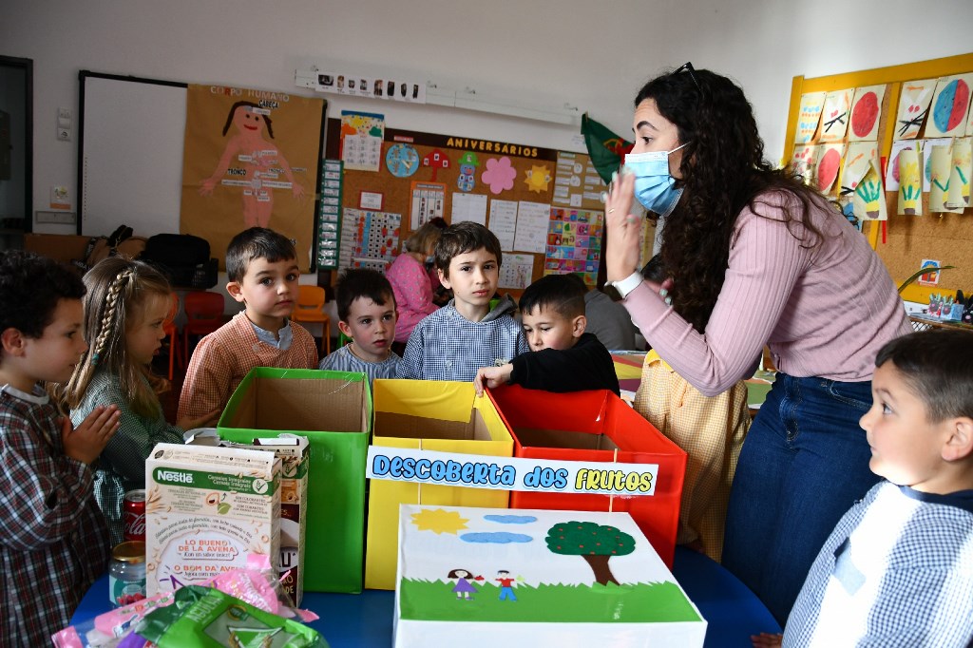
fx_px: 729
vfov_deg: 47.9
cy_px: 324
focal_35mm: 27
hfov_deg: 67.4
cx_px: 486
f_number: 3.5
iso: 800
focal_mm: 18
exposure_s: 1/250
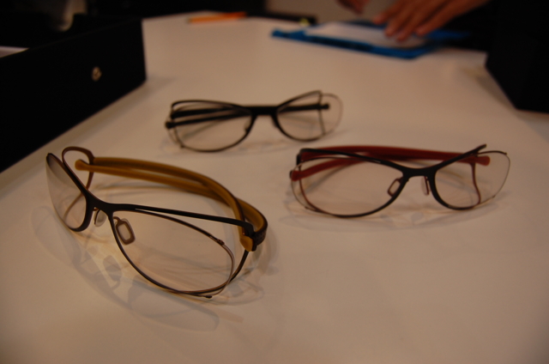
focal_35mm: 27
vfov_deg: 47.7
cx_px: 274
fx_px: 411
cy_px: 182
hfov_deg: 67.5
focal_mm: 18
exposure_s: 1/100
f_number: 5
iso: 400
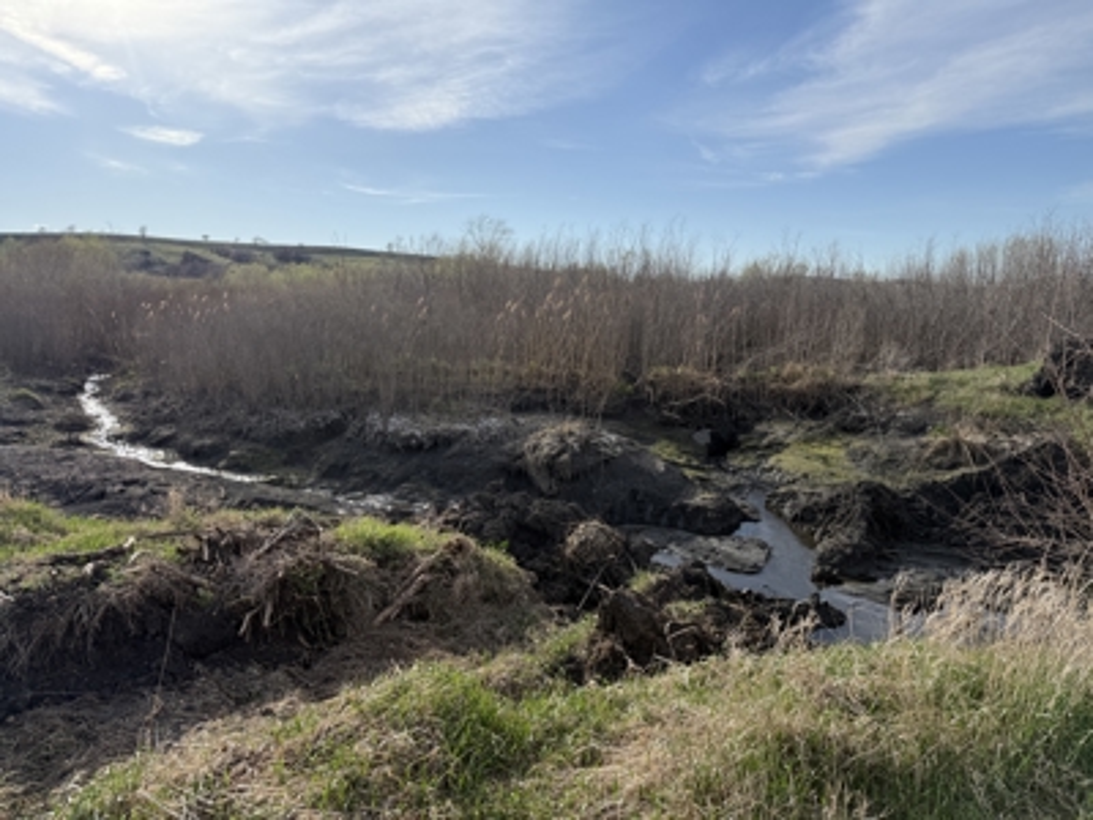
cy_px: 410
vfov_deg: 56.8
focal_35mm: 24
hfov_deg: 71.6
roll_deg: -0.6
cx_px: 546
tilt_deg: -7.2
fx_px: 758
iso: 80
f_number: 1.78
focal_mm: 6.76
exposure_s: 1/5714
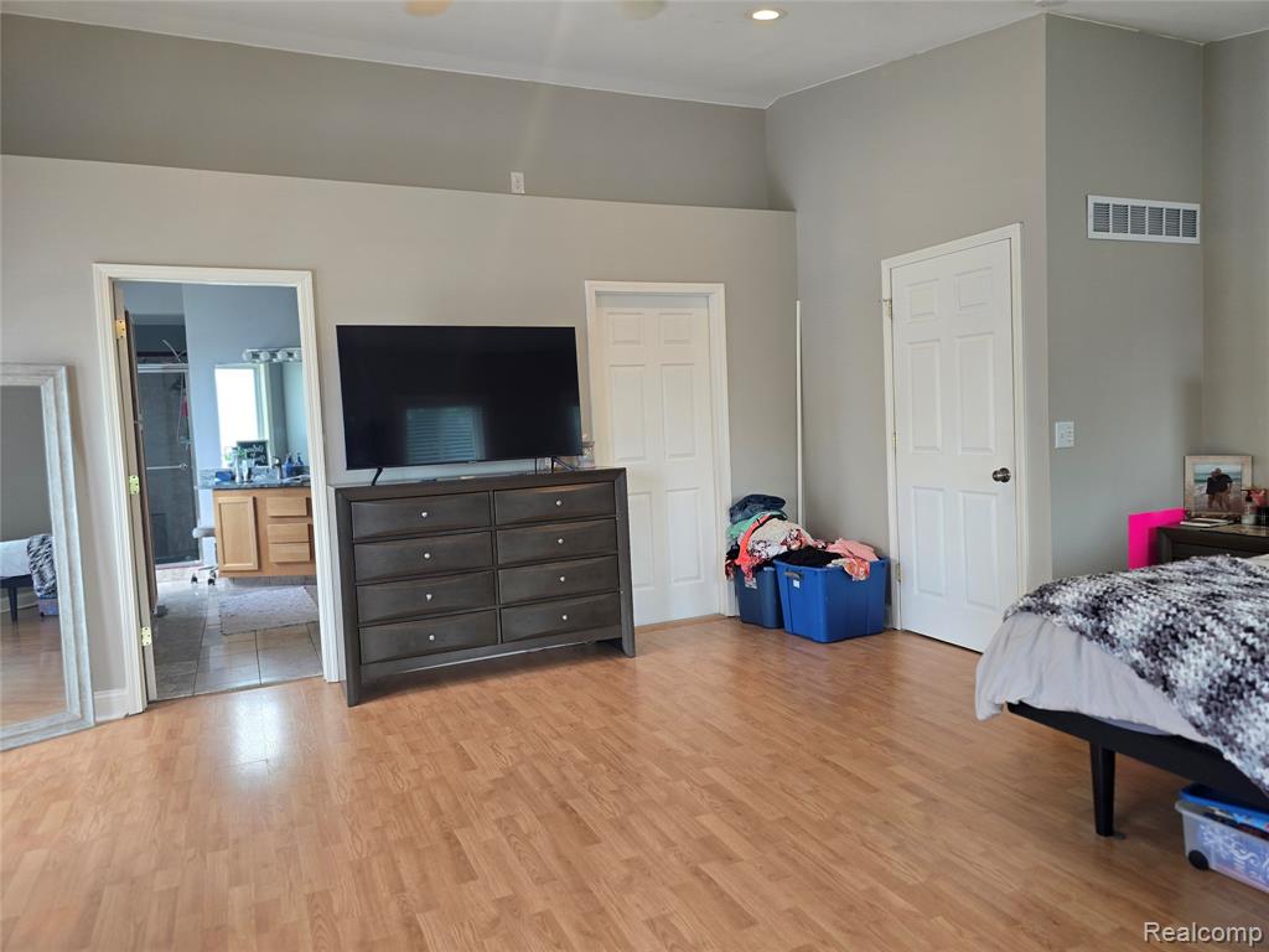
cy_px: 476
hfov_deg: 73.9
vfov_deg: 58.9
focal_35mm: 23
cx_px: 634
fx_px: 843
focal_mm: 6.3
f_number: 1.7
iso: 80
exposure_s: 1/120
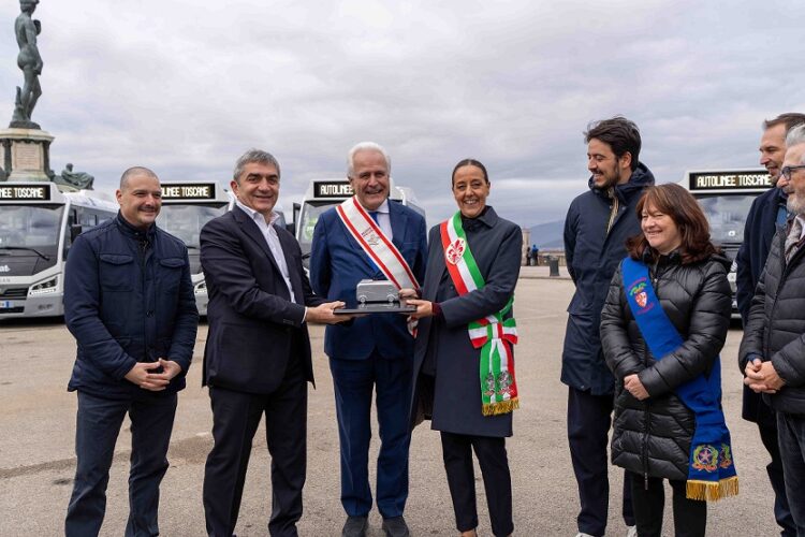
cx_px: 402
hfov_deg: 54.4
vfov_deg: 37.9
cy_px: 268
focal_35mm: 35
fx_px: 783
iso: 100
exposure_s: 1/250
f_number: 4.5
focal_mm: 35
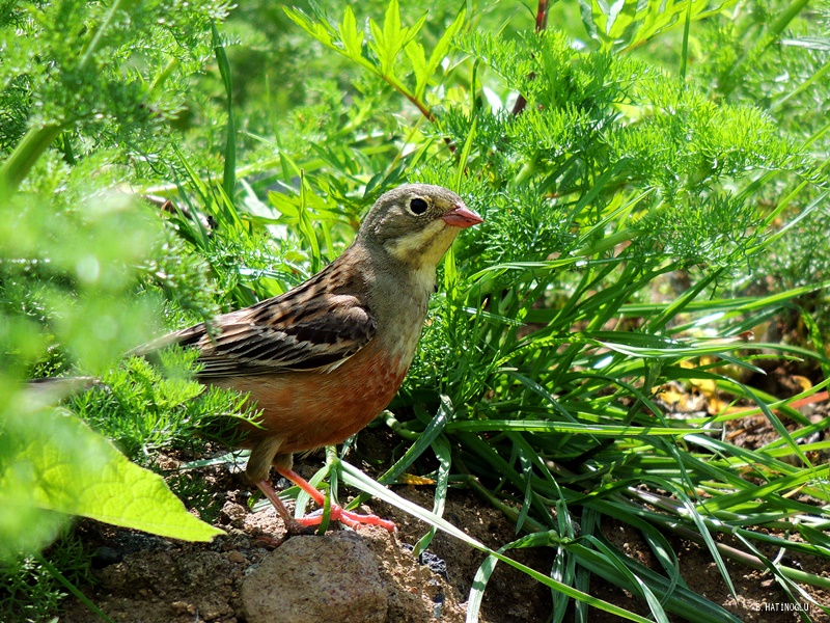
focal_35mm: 900
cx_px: 415
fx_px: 21580
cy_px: 312
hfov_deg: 2.2
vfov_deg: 1.7
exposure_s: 1/500
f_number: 5.5
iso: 220
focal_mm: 160.5
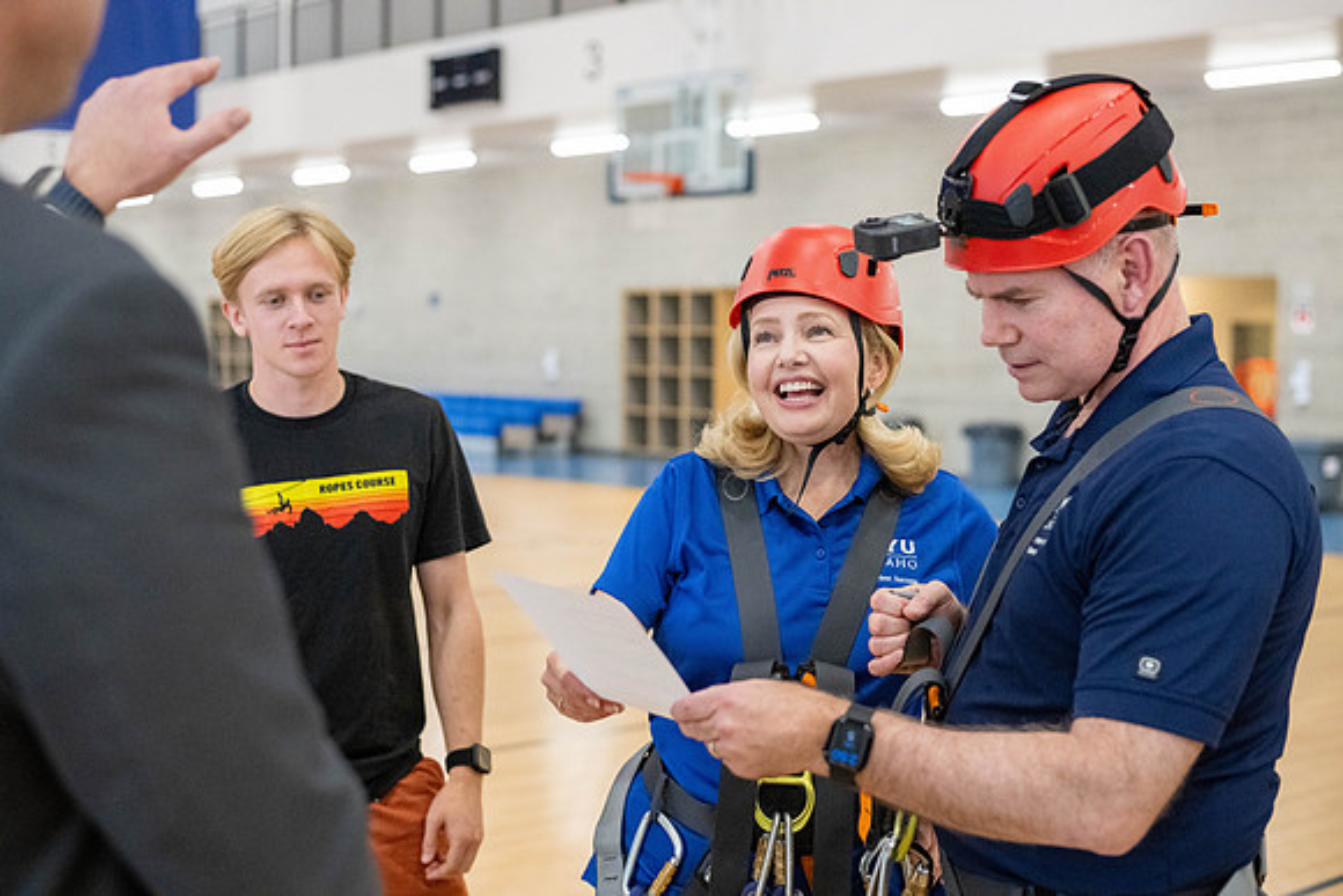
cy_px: 448
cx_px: 672
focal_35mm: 50
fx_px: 1866
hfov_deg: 39.6
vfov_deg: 27.0
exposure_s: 1/1000
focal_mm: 50
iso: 6400
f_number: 2.8
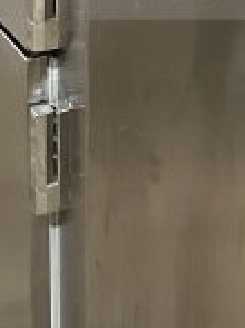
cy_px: -157
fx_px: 1257
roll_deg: -0.7
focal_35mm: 133
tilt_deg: -20.0
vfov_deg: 14.0
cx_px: 336
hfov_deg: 10.8
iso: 400
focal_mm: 6.86
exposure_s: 1/60
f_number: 1.78
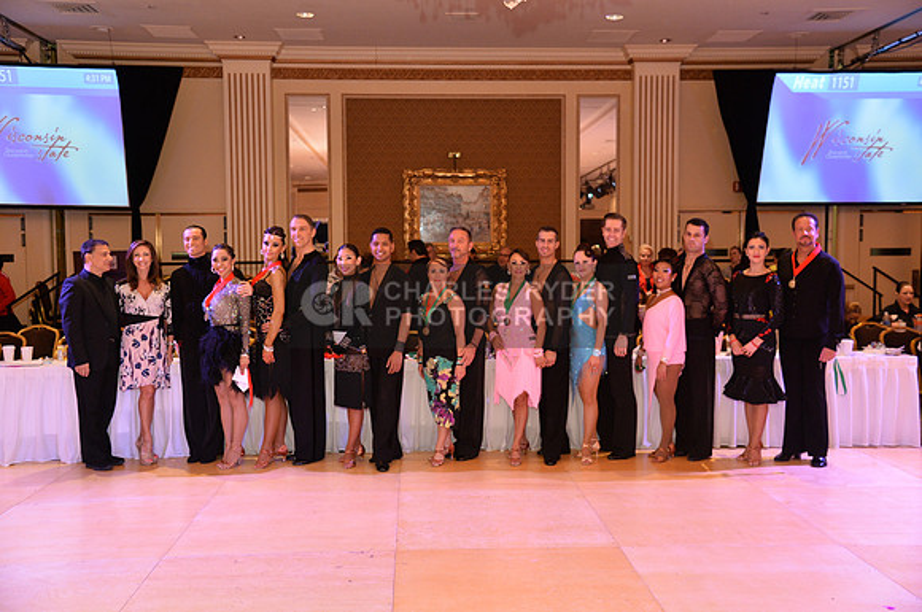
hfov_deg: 50.8
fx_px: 972
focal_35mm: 38
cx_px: 461
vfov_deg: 35.0
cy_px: 306
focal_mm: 38
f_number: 4
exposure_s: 1/250
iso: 2000
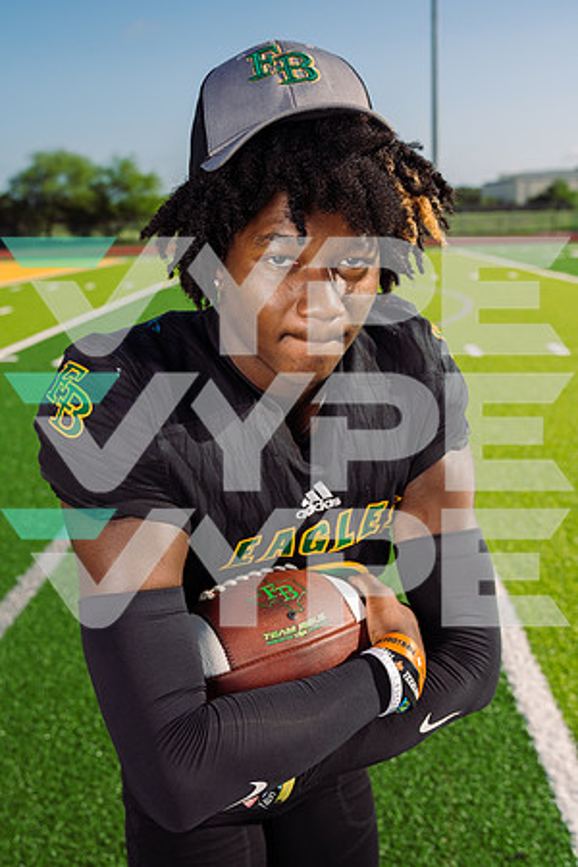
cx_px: 289
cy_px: 434
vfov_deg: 46.4
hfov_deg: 31.9
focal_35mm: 42
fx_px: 1011
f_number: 5.6
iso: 50
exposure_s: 1/250
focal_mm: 42
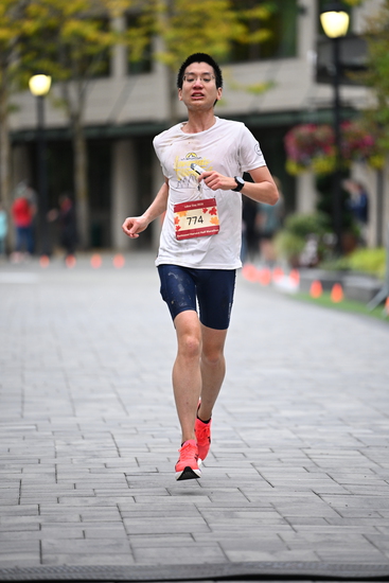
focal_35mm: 190
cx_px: 194
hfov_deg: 7.2
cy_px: 292
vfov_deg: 10.8
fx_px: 3077
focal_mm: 190
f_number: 2.8
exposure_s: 1/1250
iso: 1600
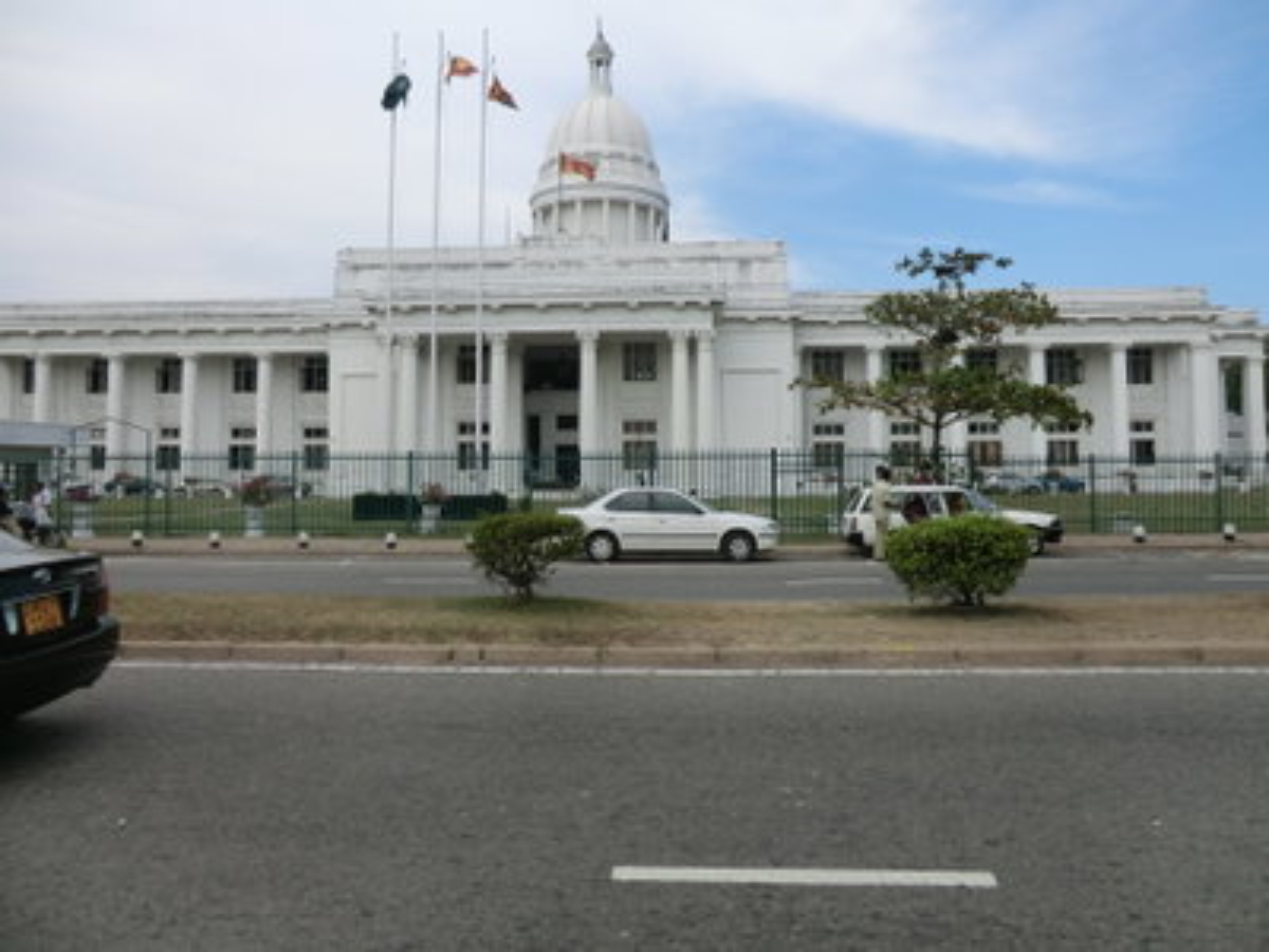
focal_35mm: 24
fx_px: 880
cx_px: 634
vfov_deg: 56.8
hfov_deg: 71.6
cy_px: 476
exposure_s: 1/800
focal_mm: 4.3
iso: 80
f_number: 3.2
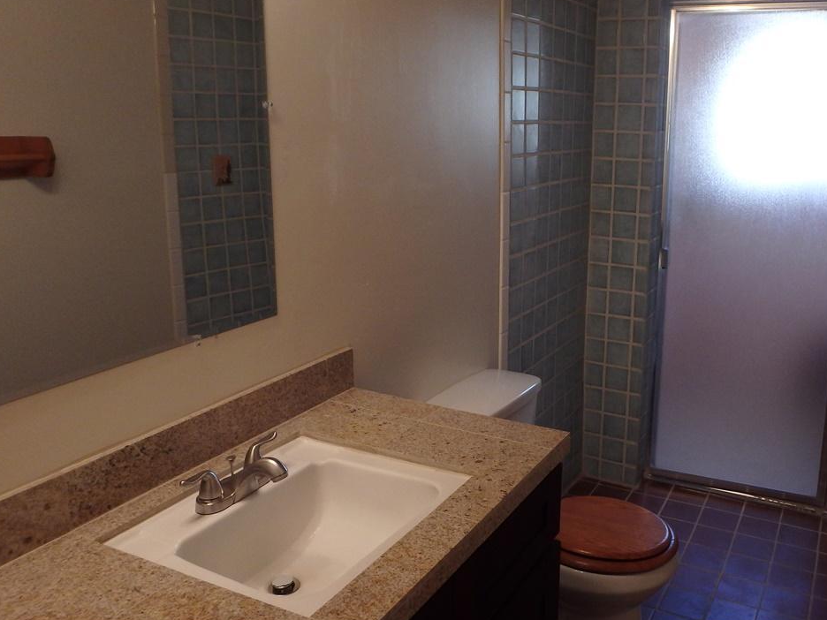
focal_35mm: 31
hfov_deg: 57.4
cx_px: 530
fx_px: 741
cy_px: 268
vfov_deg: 45.3
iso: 200
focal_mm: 3.7
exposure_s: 1/30
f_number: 3.5
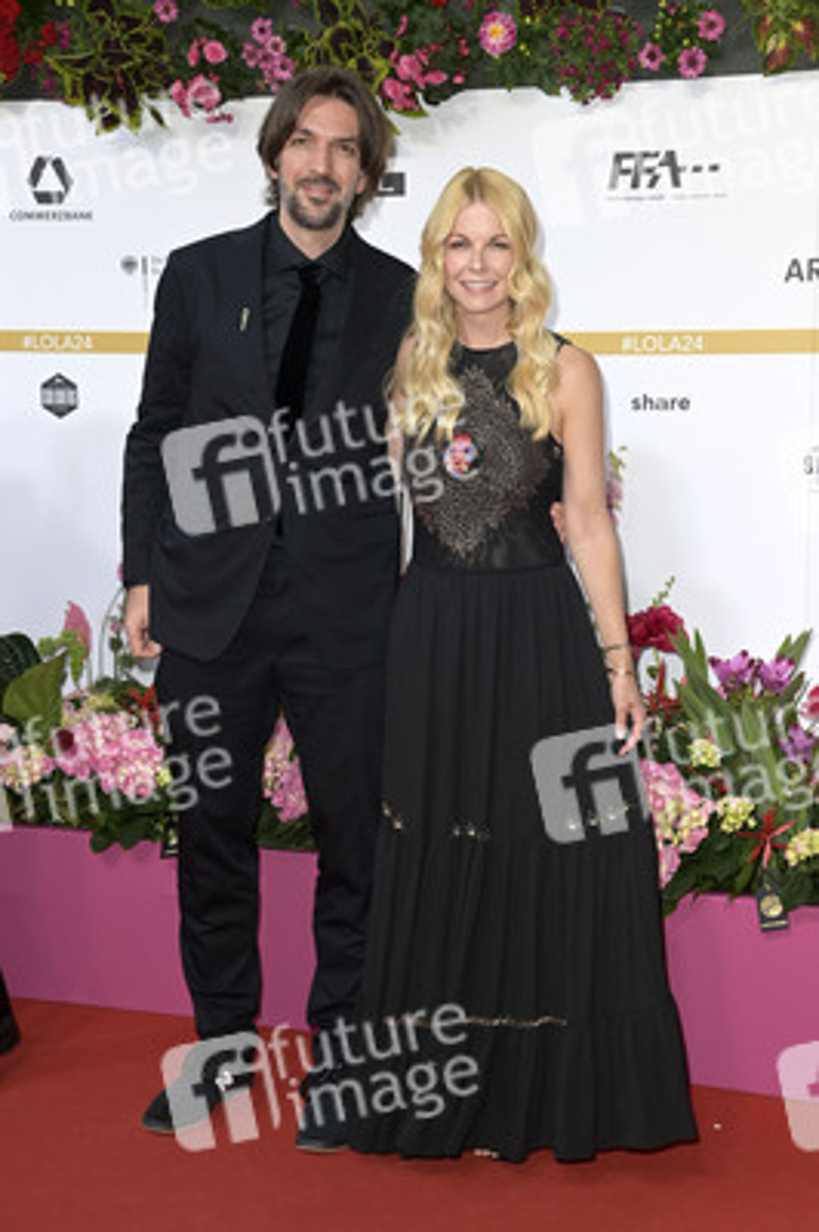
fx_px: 2119
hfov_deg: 21.9
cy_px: 616
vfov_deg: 32.4
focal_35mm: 62
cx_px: 410
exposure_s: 1/250
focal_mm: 62
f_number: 5.6
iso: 640
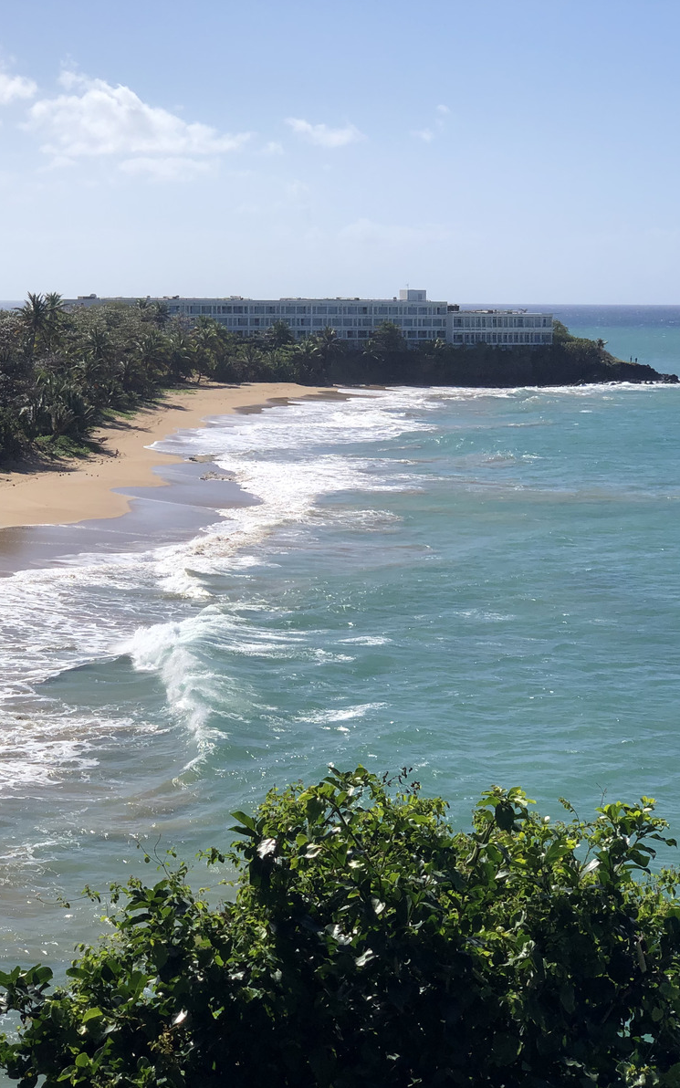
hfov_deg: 17.6
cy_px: 542
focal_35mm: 74
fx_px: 2194
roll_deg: +0.5
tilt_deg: -6.4
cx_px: 250
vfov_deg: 27.8
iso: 16
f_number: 2.4
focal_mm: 6
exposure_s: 1/2525
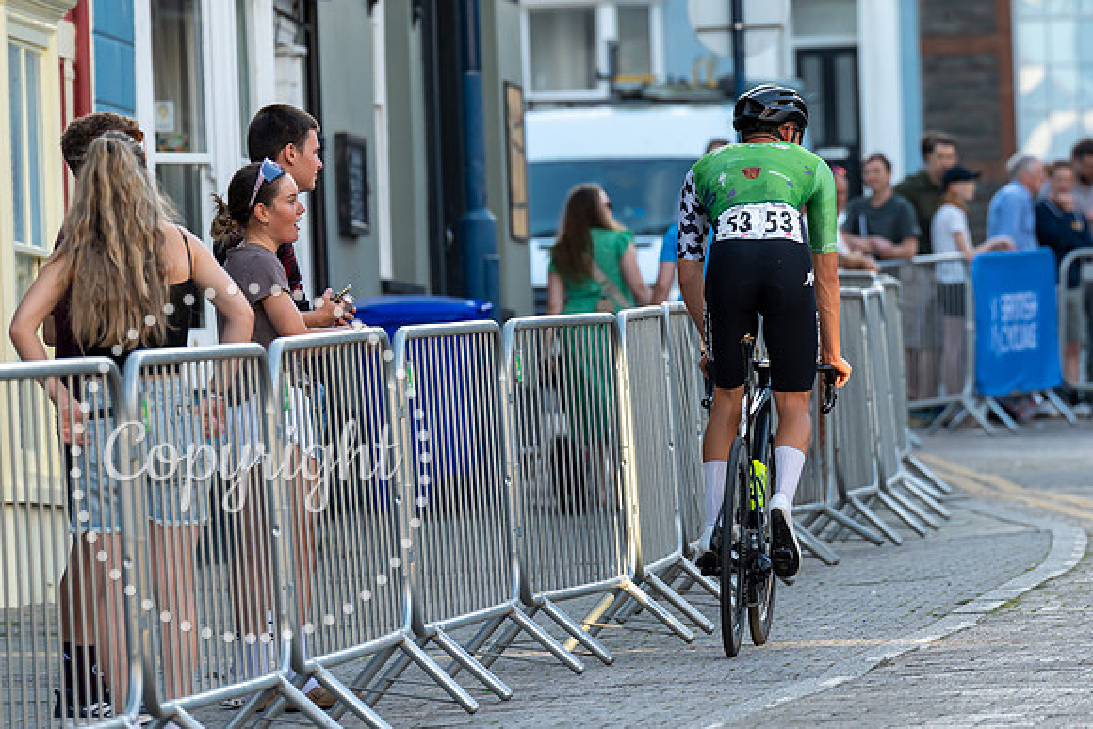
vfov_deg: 4.1
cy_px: 401
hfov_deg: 6.2
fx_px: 10097
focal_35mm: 333
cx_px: 739
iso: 400
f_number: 4
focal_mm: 200
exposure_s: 1/640
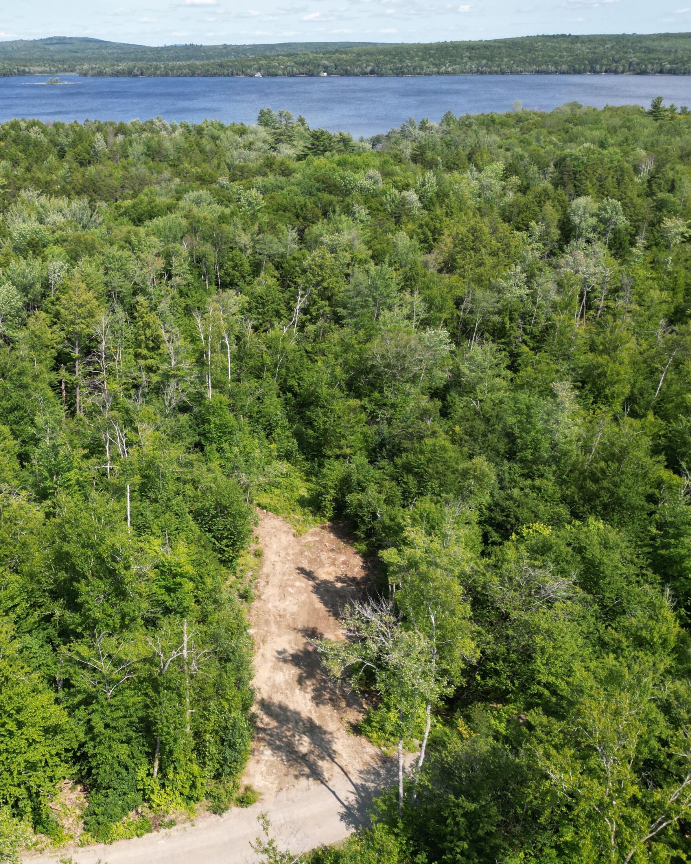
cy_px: 434
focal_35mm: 32
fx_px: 818
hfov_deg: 44.4
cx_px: 181
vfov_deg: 55.7
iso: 130
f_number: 1.7
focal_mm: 6.72
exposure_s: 1/2000
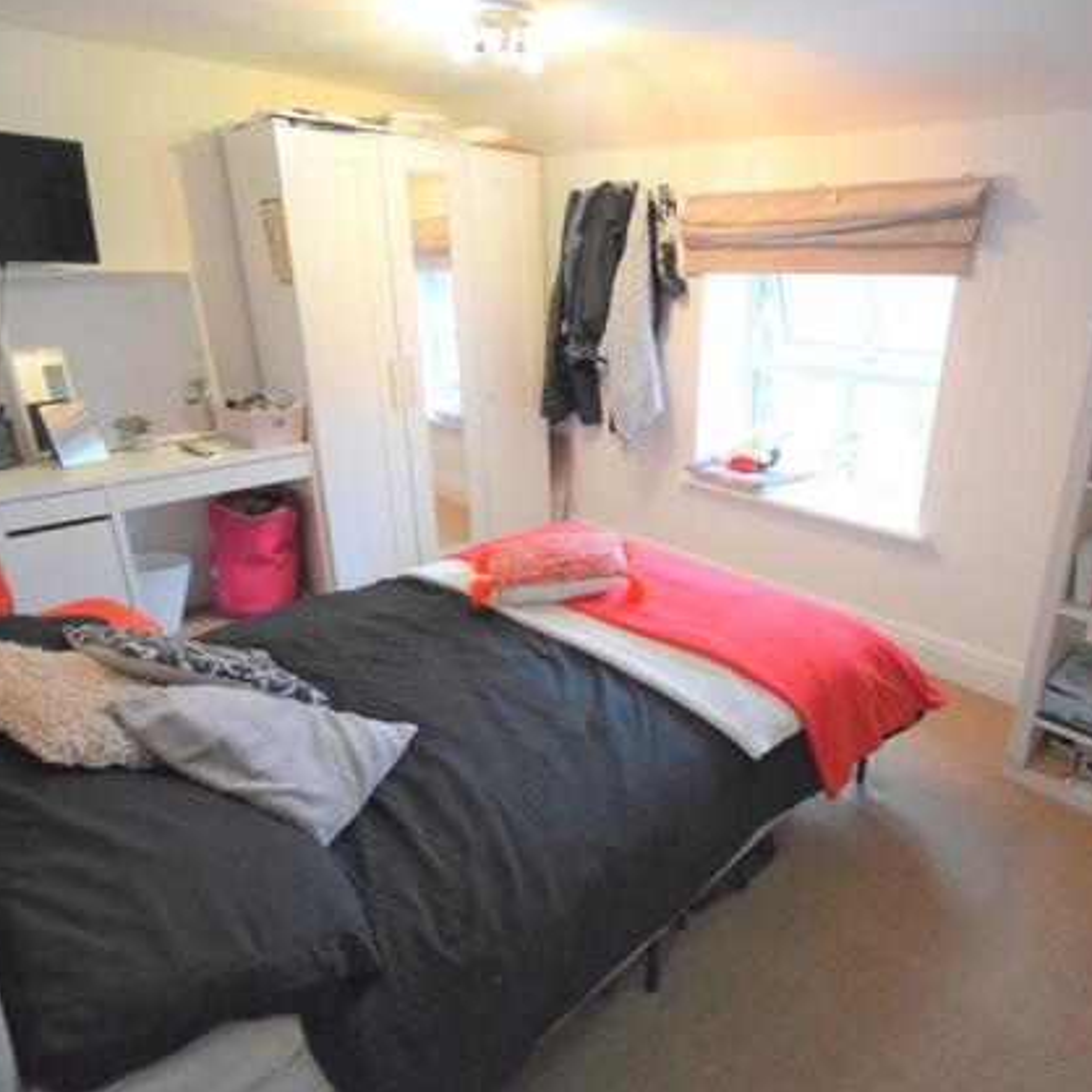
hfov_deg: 74.1
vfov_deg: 74.8
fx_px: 714
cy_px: 539
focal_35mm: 20
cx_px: 647
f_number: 4
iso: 3200
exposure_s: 1/60
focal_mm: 10
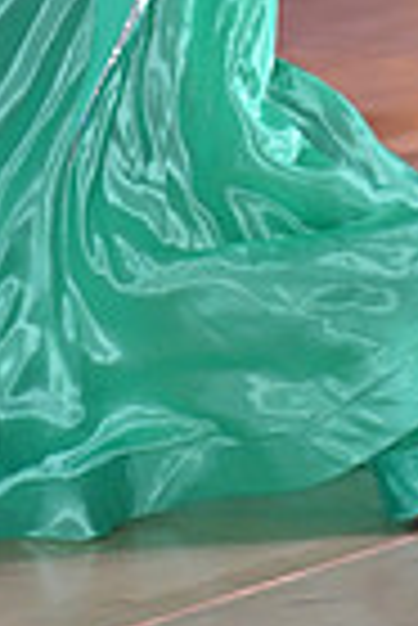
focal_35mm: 508
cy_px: -365
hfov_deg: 2.7
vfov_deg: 4.0
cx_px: 61
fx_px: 8825
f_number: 5.6
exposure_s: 1/200
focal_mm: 122
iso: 2000
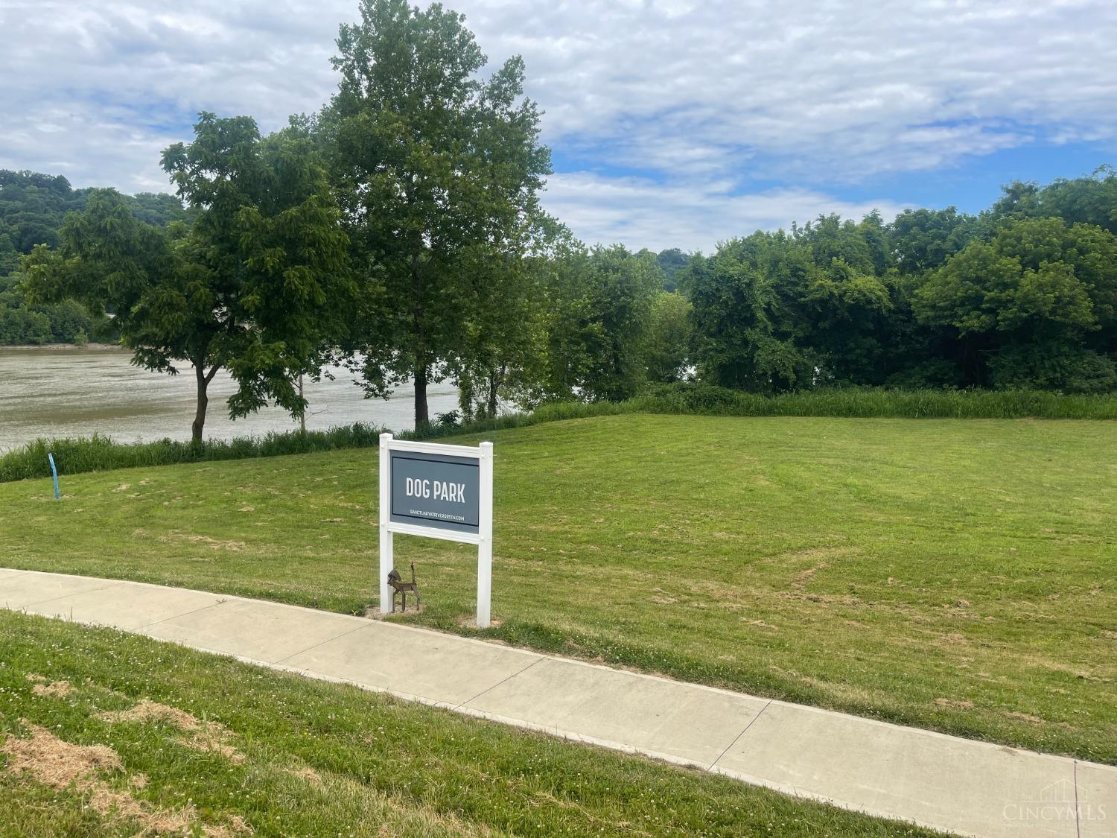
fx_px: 839
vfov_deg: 53.1
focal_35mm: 26
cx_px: 558
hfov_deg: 67.3
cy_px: 419
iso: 32
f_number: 1.6
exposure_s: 1/2857
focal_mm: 5.1
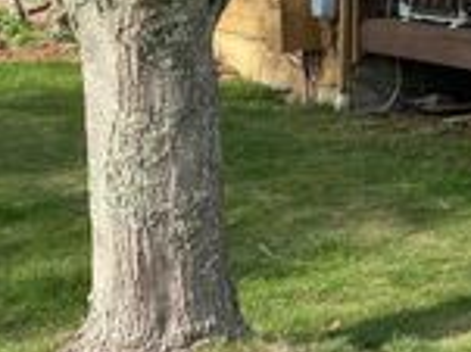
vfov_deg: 16.1
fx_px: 1169
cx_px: 624
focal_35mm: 86
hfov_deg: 20.6
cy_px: -132
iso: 32
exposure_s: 1/827
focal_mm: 4.25
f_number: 1.8
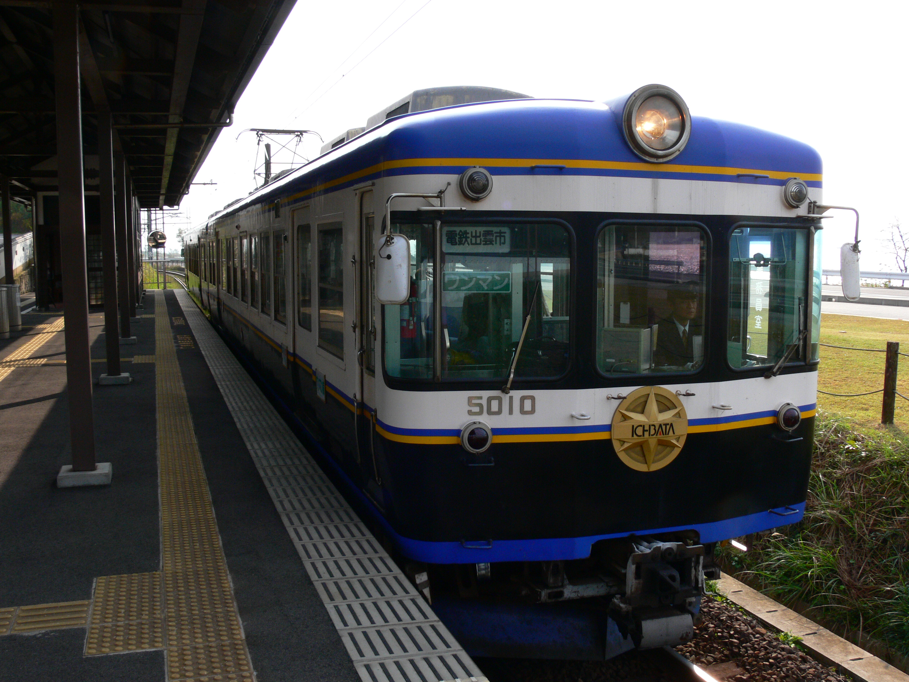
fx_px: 919
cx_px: 454
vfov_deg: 40.7
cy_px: 341
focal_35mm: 35
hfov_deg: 52.6
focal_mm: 7.4
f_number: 5.6
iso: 100
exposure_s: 1/250
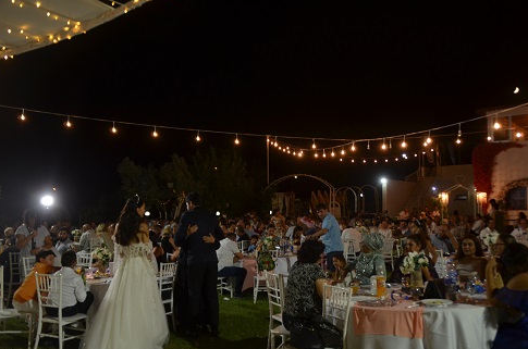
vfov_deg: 38.7
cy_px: 171
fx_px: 498
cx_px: 262
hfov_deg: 55.9
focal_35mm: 34
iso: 500
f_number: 3.5
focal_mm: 22
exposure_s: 1/60
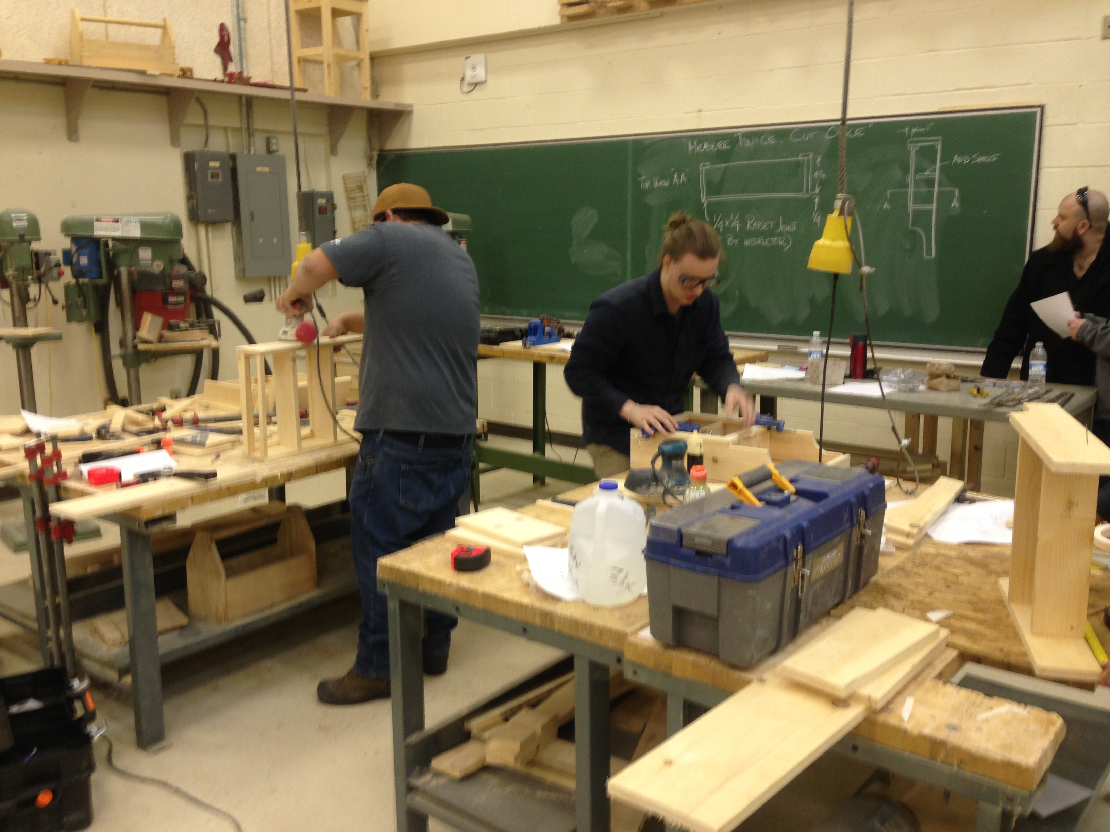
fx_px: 1058
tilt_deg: -11.3
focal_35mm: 33
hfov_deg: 55.4
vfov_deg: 42.9
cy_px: 416
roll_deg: +1.3
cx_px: 555
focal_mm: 4.12
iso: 80
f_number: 2.4
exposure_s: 1/20
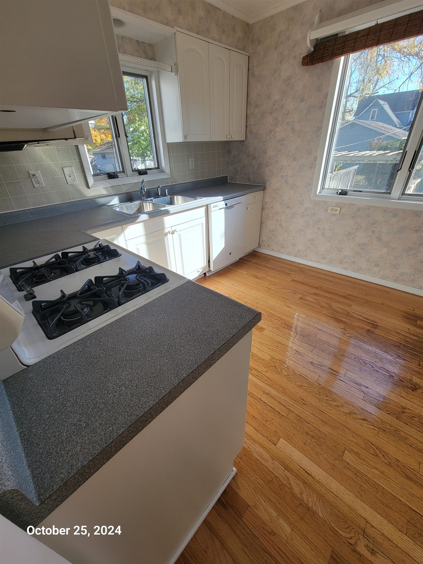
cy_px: 282
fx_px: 212
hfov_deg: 89.9
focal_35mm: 13
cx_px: 212
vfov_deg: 106.2
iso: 50
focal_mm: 2.2
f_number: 2.2
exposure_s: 1/140
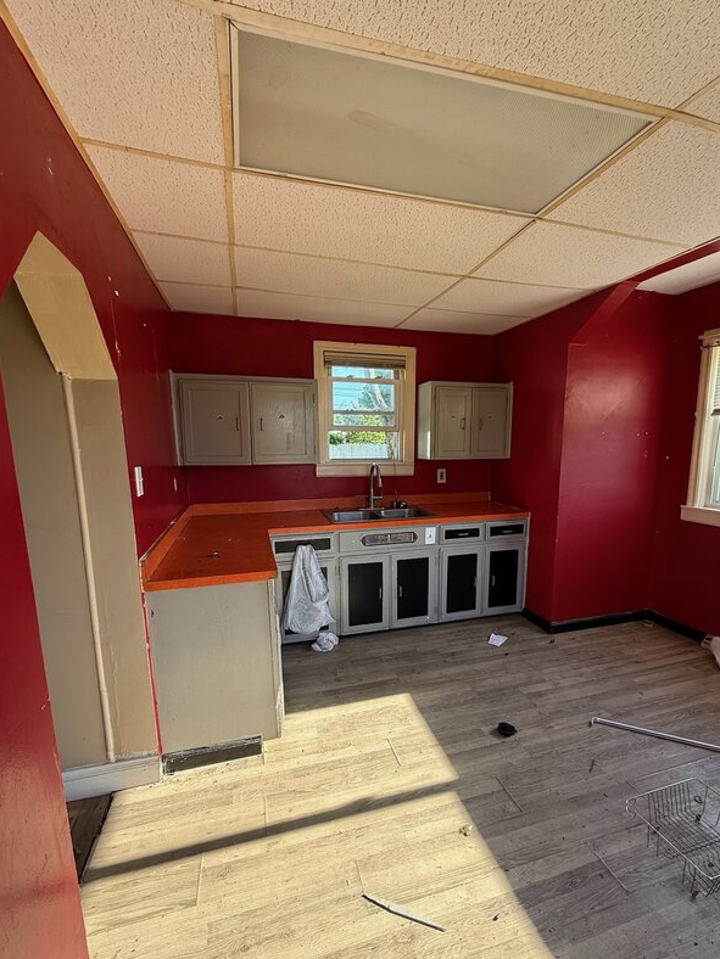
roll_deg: -0.9
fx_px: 444
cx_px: 386
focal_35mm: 16
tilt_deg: -8.9
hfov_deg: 78.0
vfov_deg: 94.4
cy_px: 511
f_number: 2.2
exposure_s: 1/106
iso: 64
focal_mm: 2.22
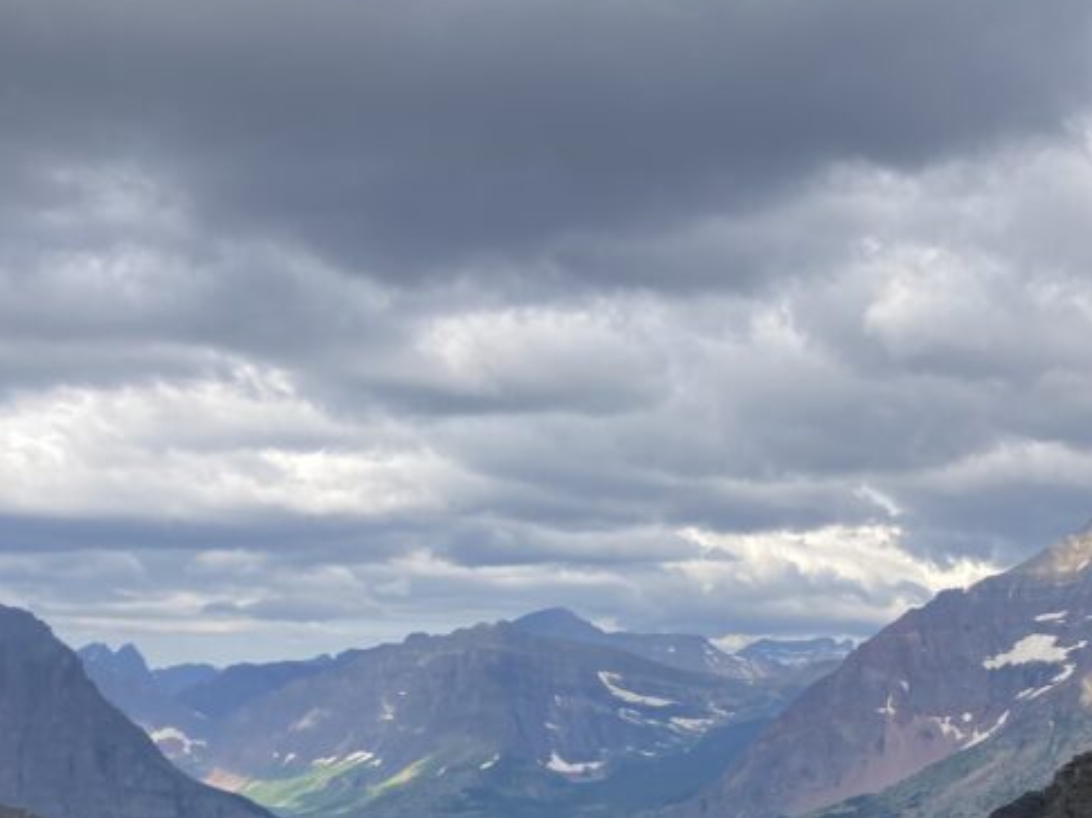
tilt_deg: -1.0
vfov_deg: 23.8
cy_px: 796
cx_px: 843
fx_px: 1860
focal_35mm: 59
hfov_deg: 32.0
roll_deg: -1.1
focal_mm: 3.99
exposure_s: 1/1350
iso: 20
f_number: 1.8
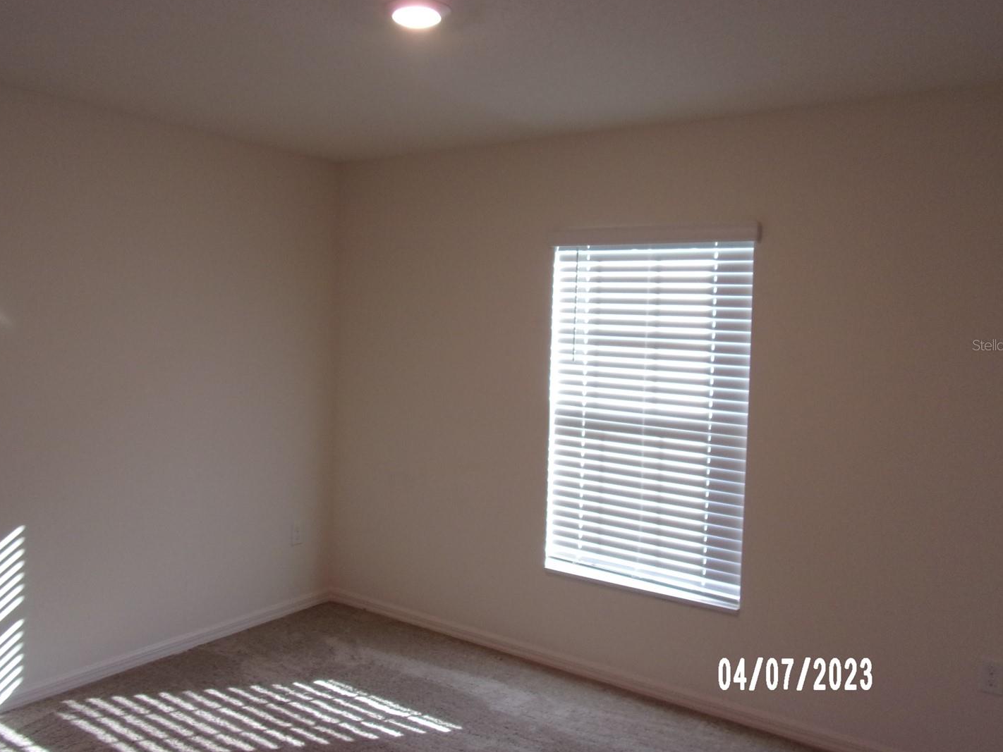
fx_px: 782
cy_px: 345
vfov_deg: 51.3
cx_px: 475
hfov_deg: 65.3
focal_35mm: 27
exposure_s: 1/34
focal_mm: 4.3
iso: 96
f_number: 3.3
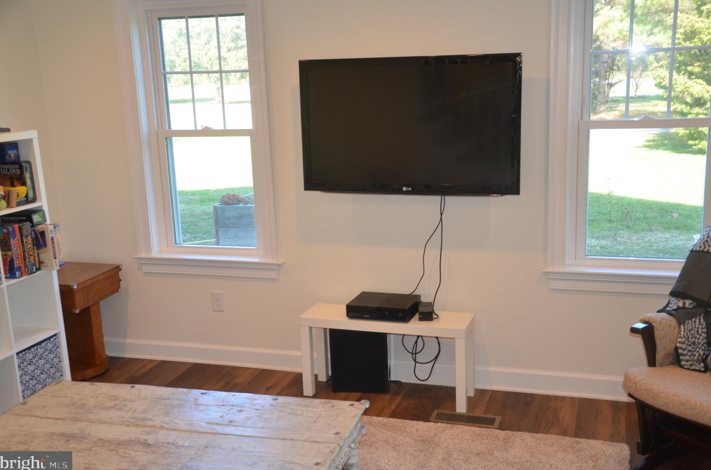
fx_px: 788
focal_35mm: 40
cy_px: 236
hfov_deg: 48.6
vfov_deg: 33.2
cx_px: 359
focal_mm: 26
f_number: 4
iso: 400
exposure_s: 1/60
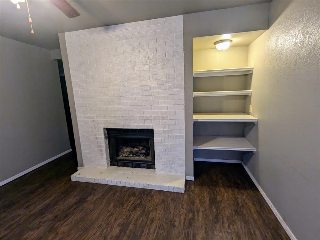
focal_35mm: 16
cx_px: 160
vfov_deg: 78.1
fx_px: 148
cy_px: 120
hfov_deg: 94.5
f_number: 2.2
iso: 145
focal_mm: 2.35
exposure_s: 1/40
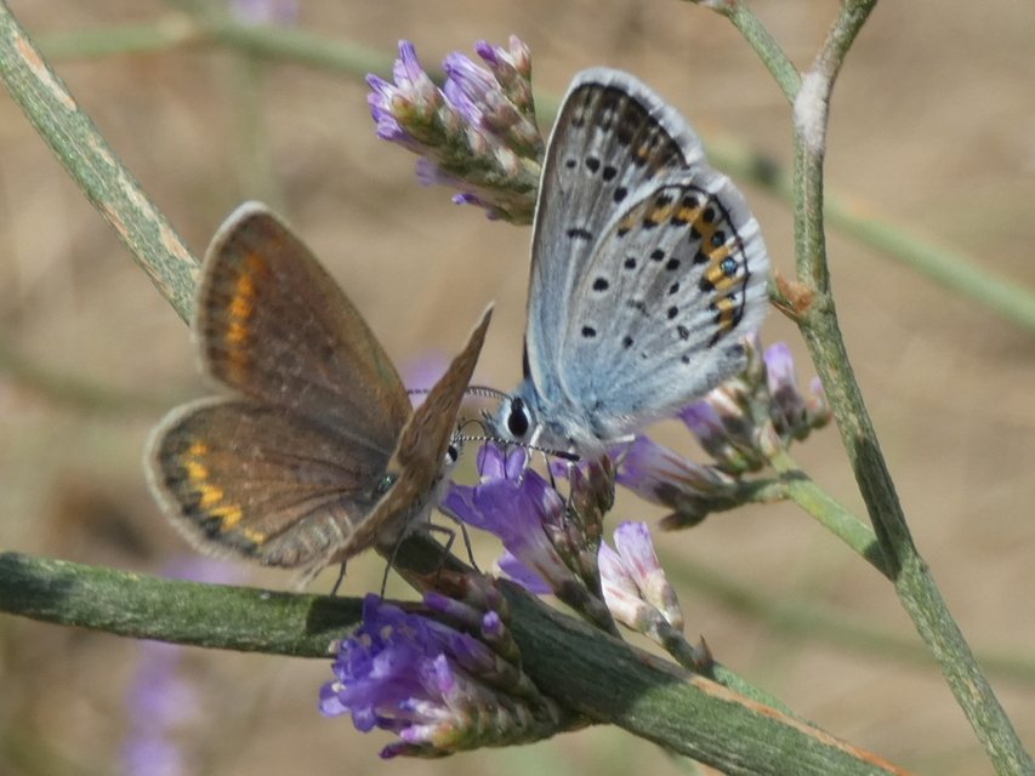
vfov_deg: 13.2
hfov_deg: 17.6
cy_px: 388
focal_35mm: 112
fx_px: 3349
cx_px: 518
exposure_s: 1/250
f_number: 5
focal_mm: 20.1
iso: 80
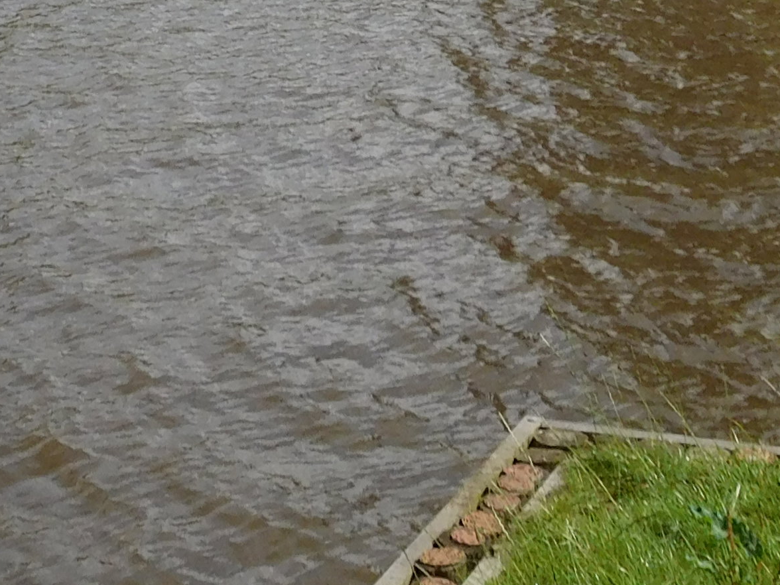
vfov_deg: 13.7
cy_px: -430
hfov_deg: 20.0
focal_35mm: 98
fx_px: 2208
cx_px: 363
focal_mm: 4.5
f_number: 6.8
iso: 125
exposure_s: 1/400
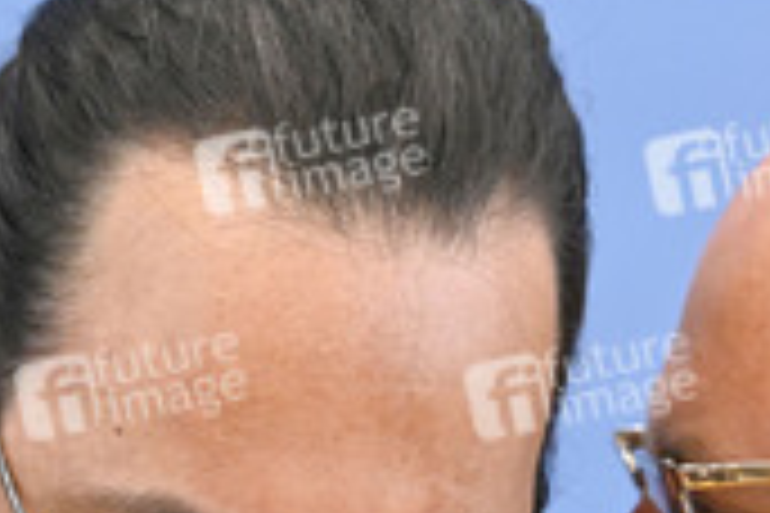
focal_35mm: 434
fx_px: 9282
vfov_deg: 3.2
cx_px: 642
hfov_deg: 4.7
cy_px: 500
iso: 4000
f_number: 6.3
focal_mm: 165
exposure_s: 1/640
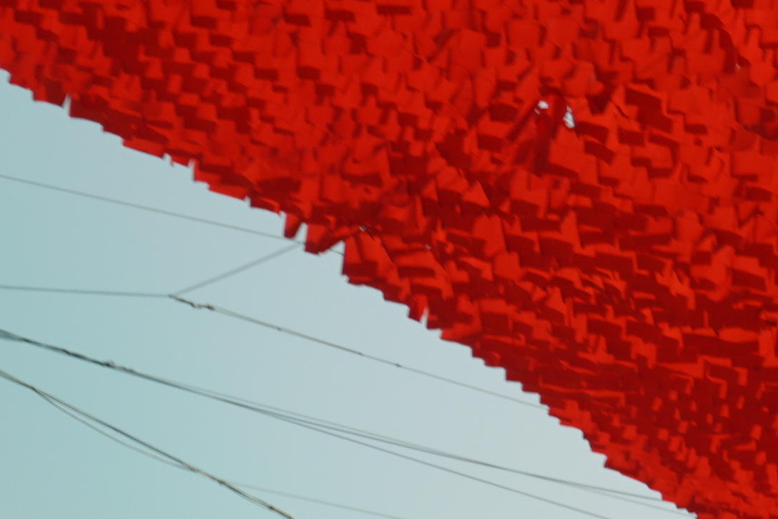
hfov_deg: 6.9
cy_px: 887
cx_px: 2058
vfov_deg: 4.9
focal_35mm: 279
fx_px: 6030
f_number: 2.8
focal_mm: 49
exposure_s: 1/320
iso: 100
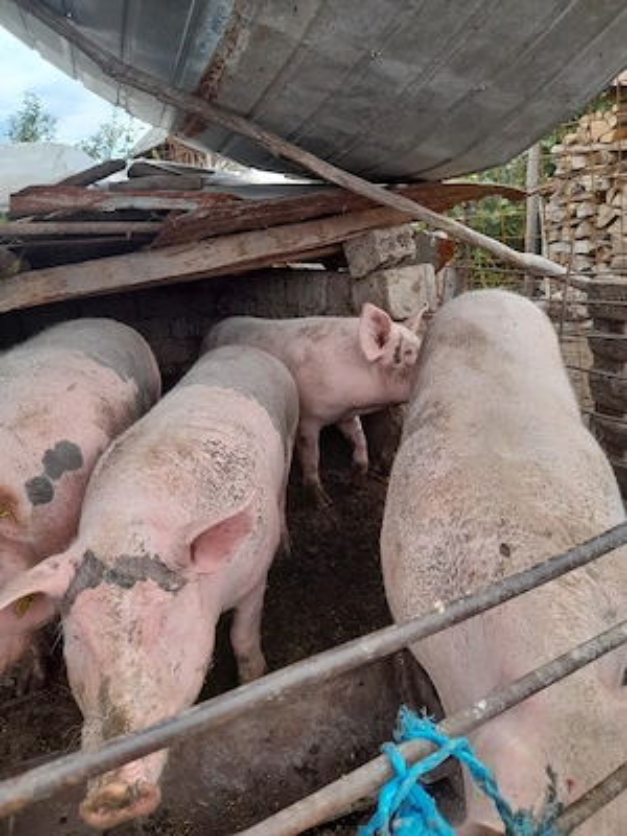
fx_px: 604
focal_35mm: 25
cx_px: 314
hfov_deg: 54.9
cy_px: 418
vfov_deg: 69.4
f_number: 2
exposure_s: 1/100
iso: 25
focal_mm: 4.6
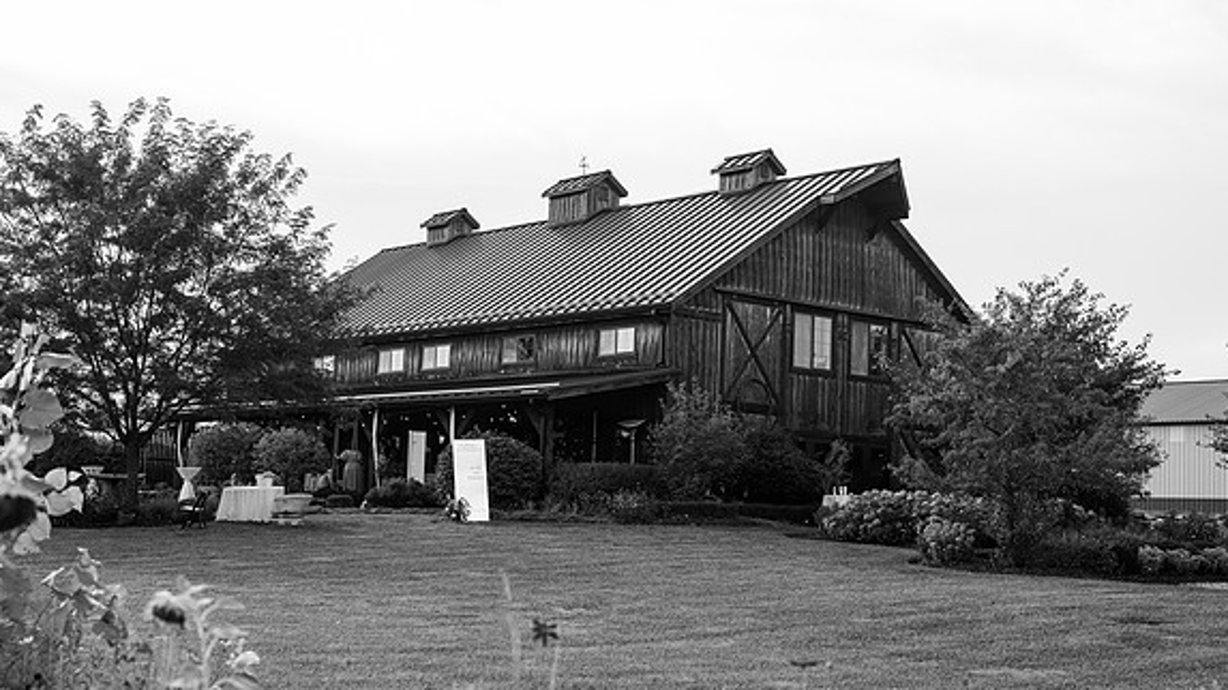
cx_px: 609
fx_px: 1725
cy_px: 348
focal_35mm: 53
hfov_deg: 39.2
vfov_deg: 22.6
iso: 160
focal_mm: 50
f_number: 4
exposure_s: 1/400
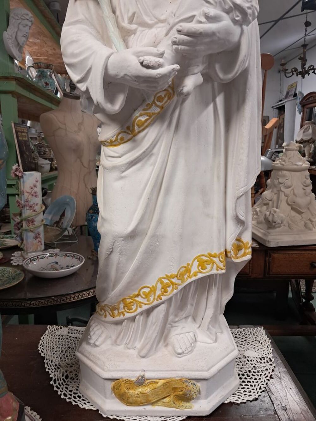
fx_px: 329
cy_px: 210
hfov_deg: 51.4
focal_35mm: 27
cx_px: 158
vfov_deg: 65.3
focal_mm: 4
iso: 160
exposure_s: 1/50
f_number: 1.8
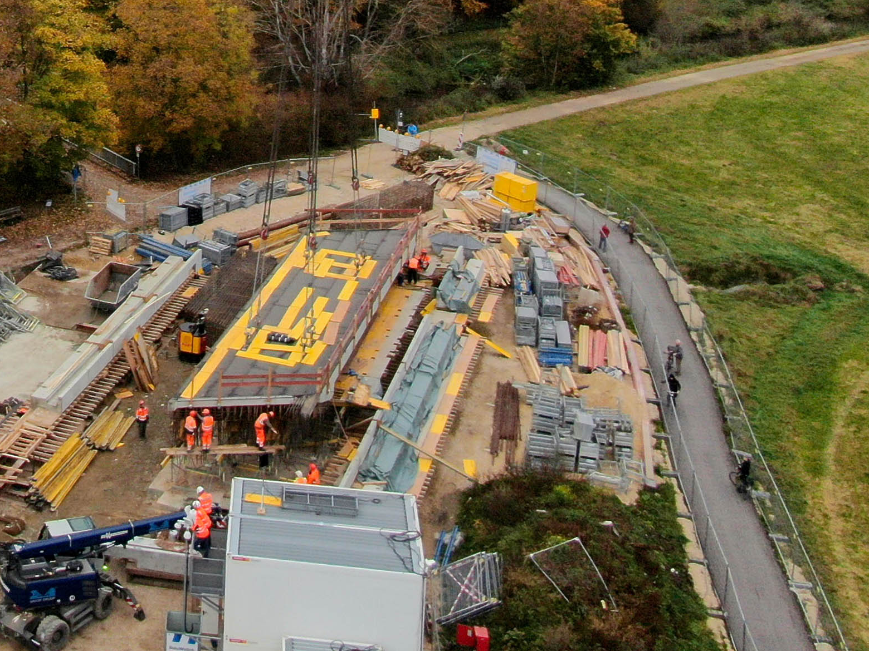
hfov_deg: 29.9
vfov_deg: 22.7
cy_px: -105
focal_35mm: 60
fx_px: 1506
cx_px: -7
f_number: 2.8
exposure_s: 1/80
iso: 110
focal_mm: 4.39
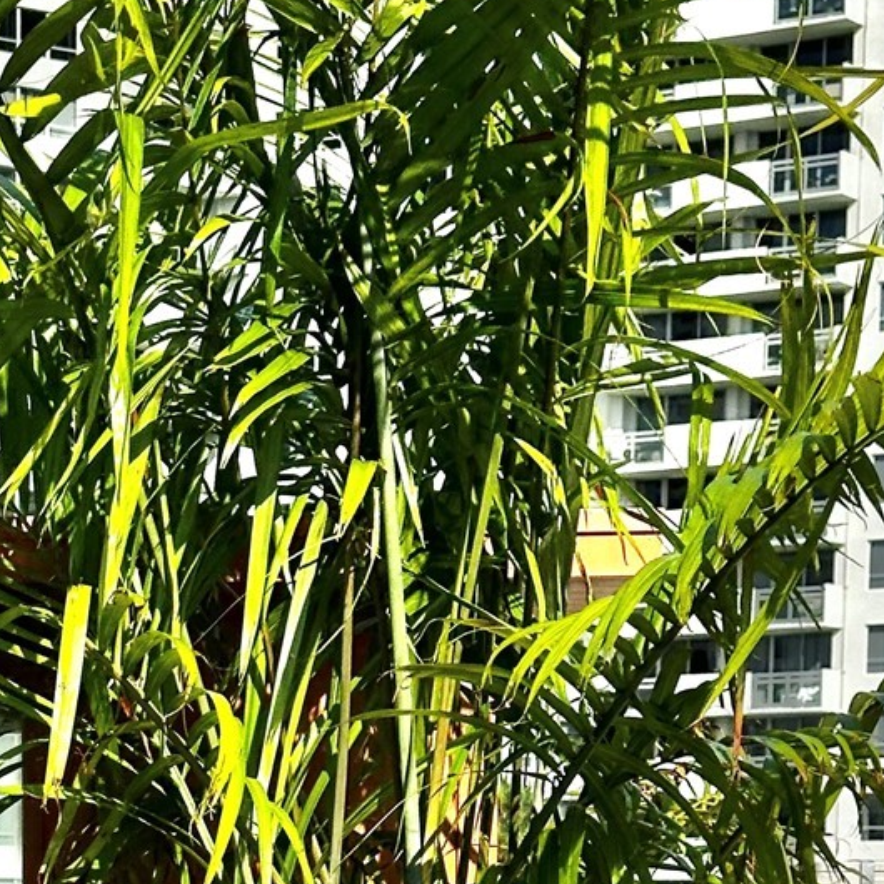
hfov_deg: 13.5
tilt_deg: -5.9
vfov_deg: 13.0
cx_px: 58
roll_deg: -0.5
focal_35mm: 128
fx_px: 3698
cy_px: 1256
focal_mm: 6.86
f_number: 1.78
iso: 64
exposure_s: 1/8929
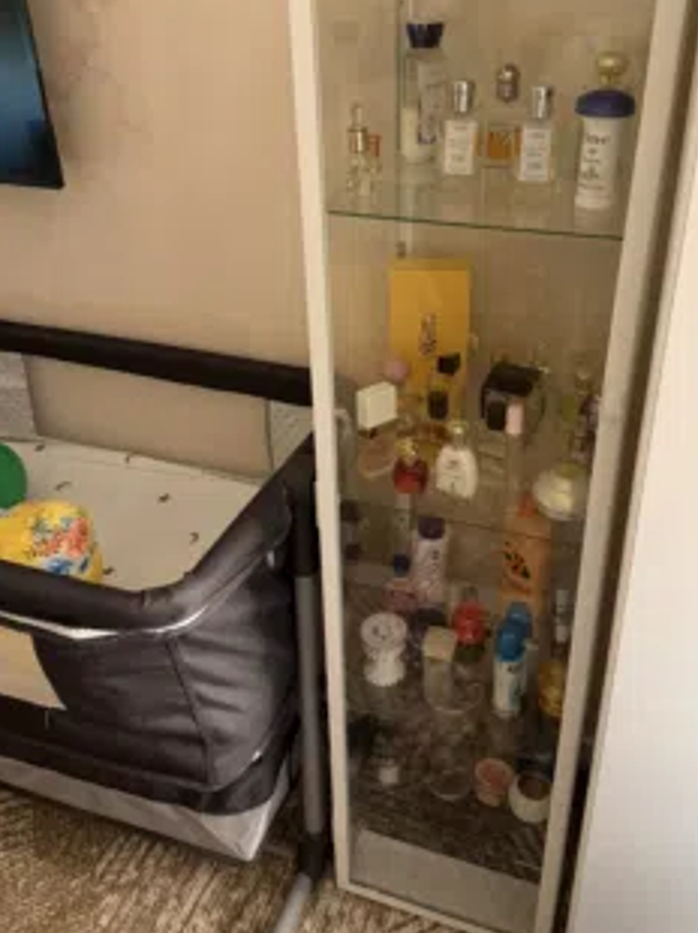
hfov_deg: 45.3
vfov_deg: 57.9
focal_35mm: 31
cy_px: 373
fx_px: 835
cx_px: 388
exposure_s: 1/33
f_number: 1.78
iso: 640
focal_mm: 6.76
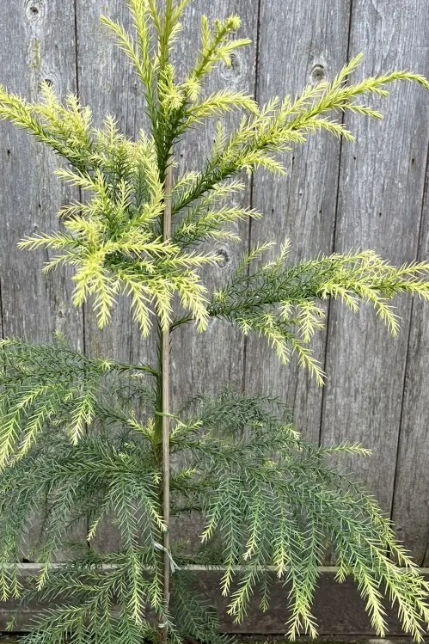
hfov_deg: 34.1
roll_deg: -0.1
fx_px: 697
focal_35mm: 39
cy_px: 372
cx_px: 181
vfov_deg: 49.4
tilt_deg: -13.5
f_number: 1.6
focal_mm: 5.1
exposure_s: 1/563
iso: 50
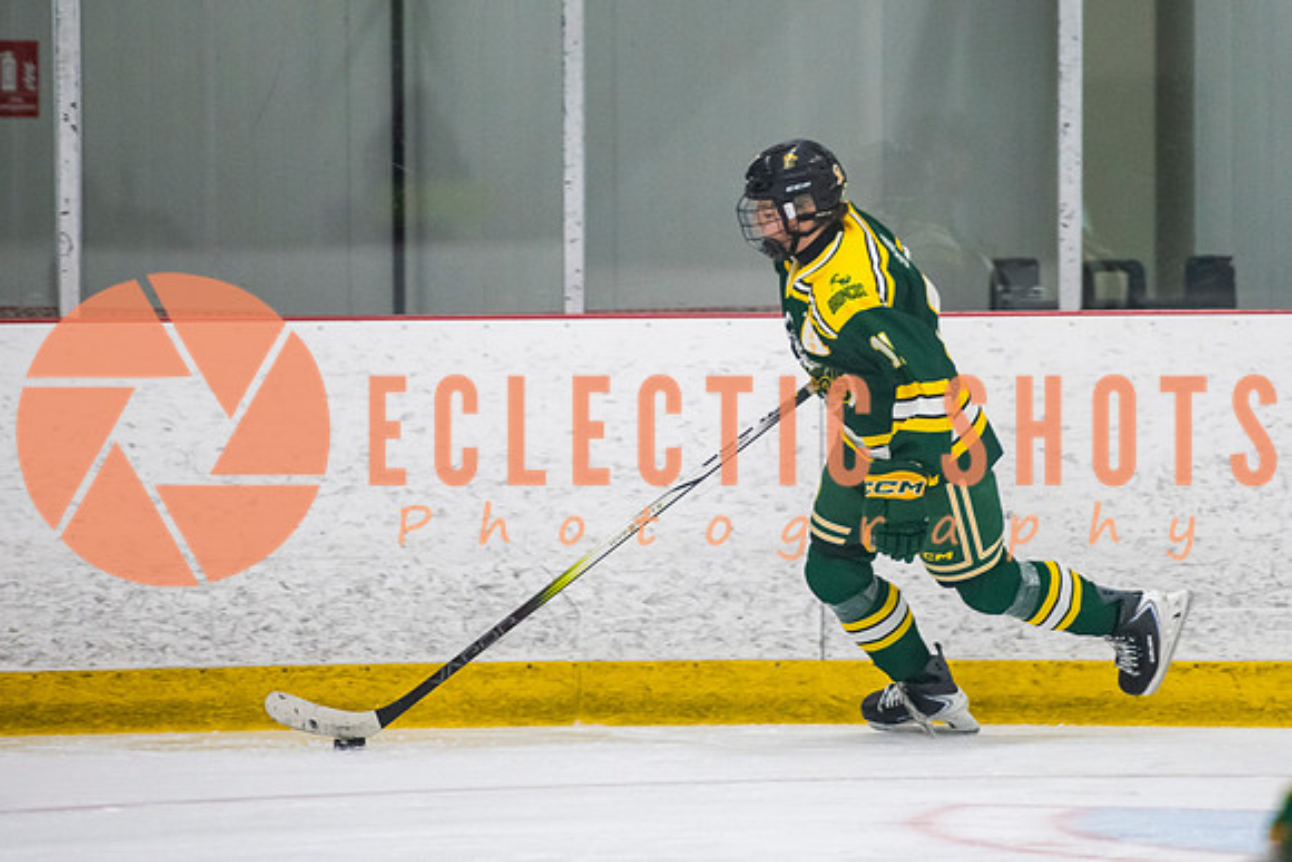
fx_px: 11594
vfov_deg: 4.3
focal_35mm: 323
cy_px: 338
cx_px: 852
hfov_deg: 6.4
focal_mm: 200
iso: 2500
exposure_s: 1/640
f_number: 3.2
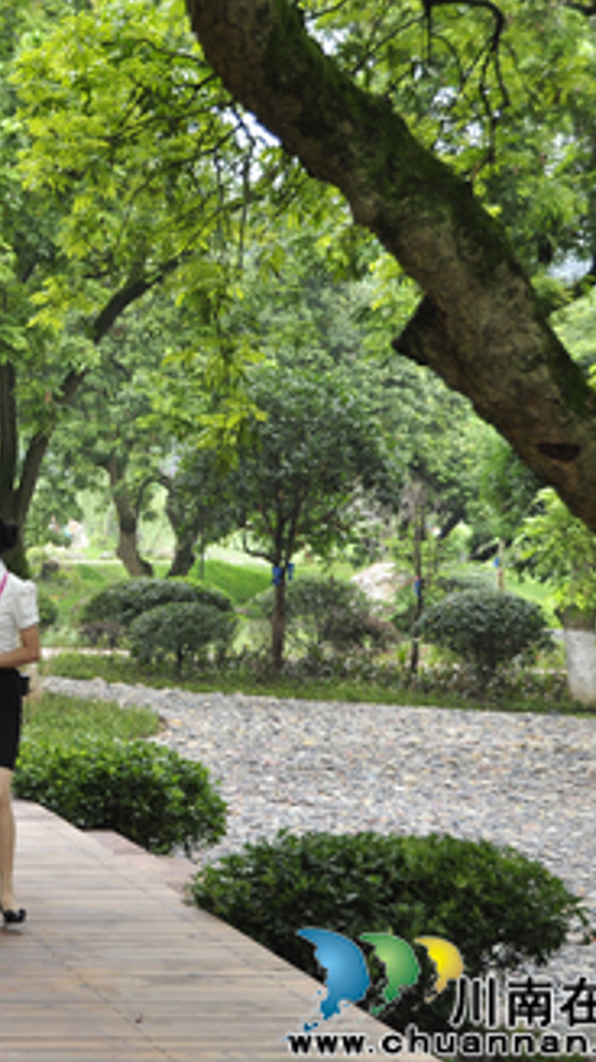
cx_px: -104
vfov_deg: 25.4
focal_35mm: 84
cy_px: 534
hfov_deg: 14.0
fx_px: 2359
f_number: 5.6
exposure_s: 1/80
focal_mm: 35
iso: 400
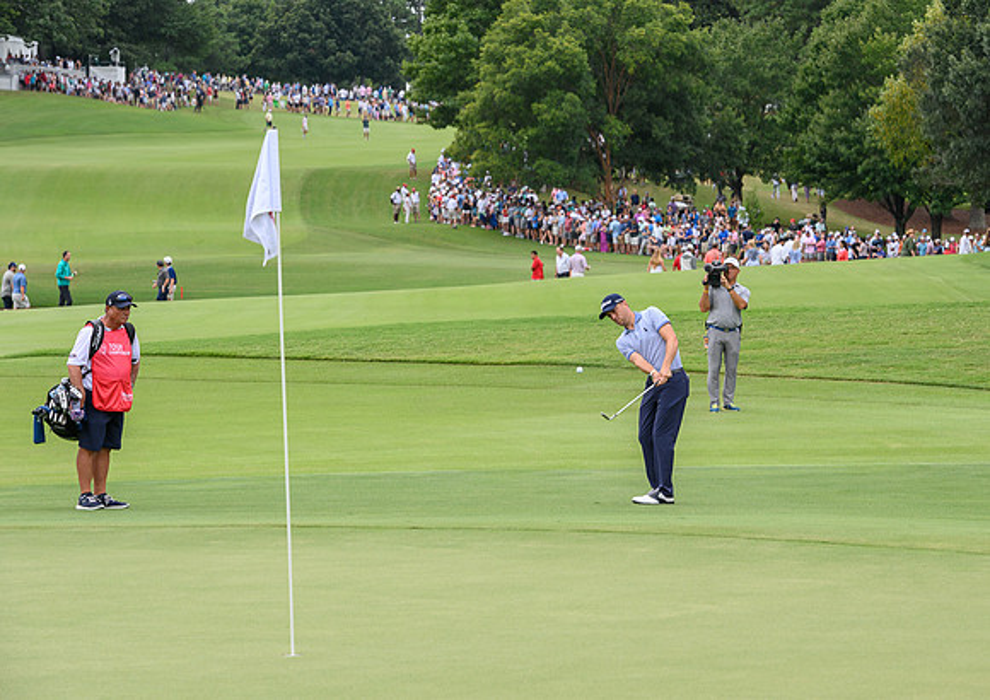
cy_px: 361
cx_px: 543
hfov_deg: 12.5
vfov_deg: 8.9
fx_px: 4519
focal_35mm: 161
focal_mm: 150
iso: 640
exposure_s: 1/250
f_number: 9
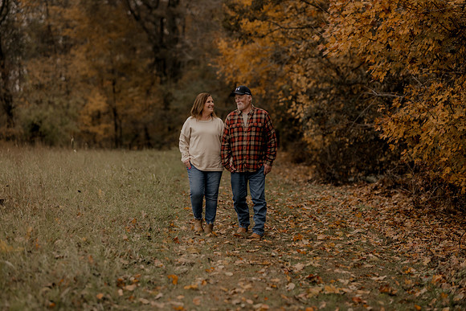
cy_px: 156
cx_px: 233
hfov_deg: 23.9
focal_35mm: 85
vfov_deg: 16.1
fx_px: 1100
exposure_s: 1/2500
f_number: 1.8
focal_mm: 85
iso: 250
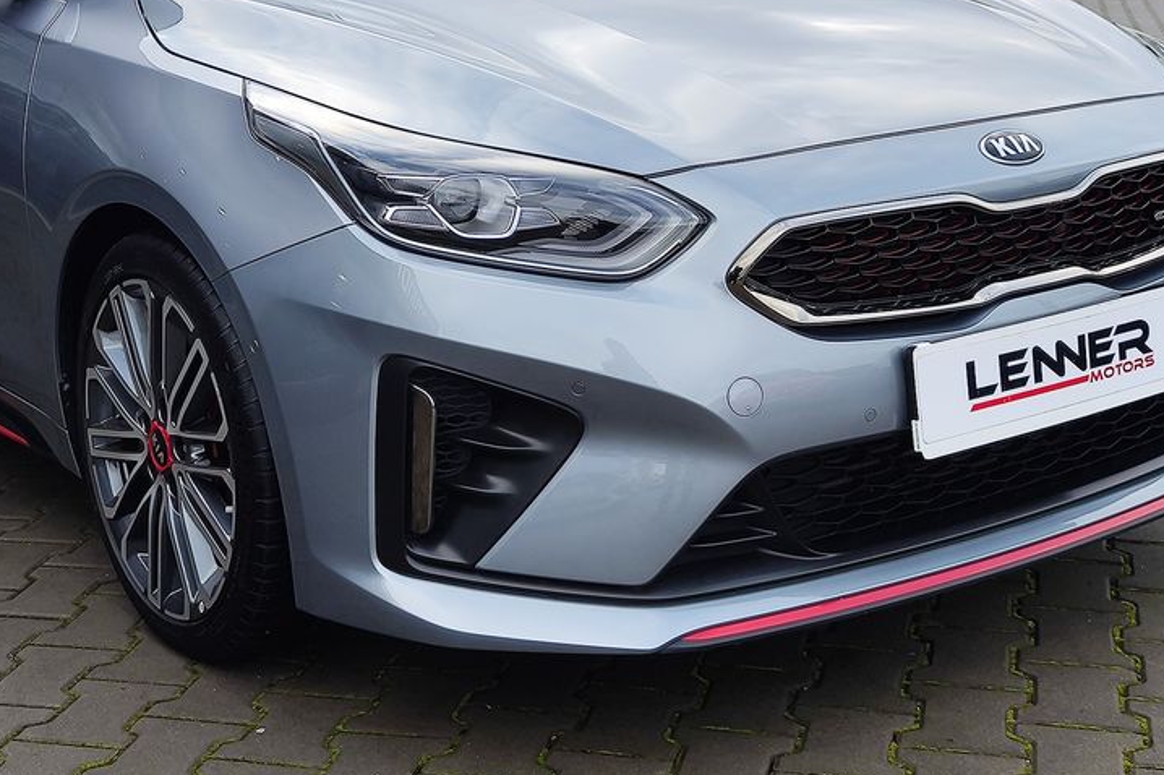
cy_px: 240
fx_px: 1293
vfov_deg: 33.0
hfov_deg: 48.2
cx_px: 473
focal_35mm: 40
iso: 50
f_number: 1.69
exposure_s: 1/211
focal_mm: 7.01
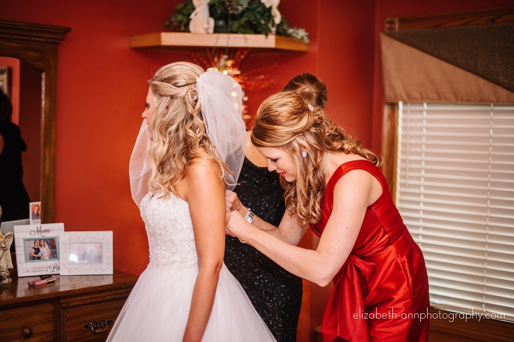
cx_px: 257
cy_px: 171
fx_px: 714
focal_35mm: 50
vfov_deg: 27.0
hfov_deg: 39.6
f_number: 1.4
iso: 250
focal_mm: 50
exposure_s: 1/125
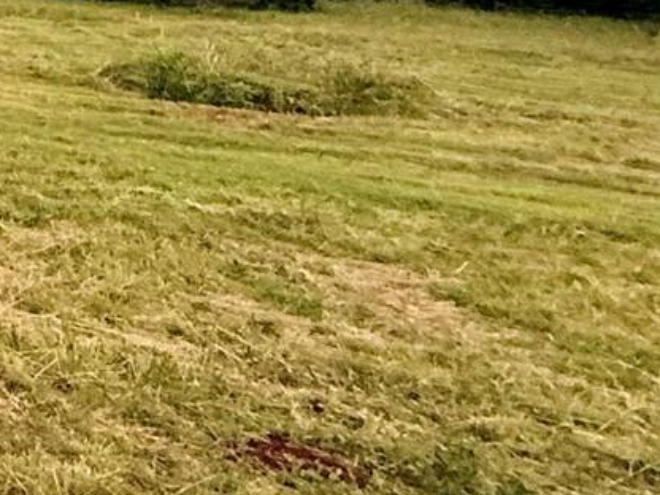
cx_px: -896
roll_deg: -1.6
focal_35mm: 69
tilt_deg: +8.0
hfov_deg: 15.5
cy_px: -333
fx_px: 1316
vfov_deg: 18.0
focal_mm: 2.22
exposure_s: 1/99
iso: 64
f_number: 2.2
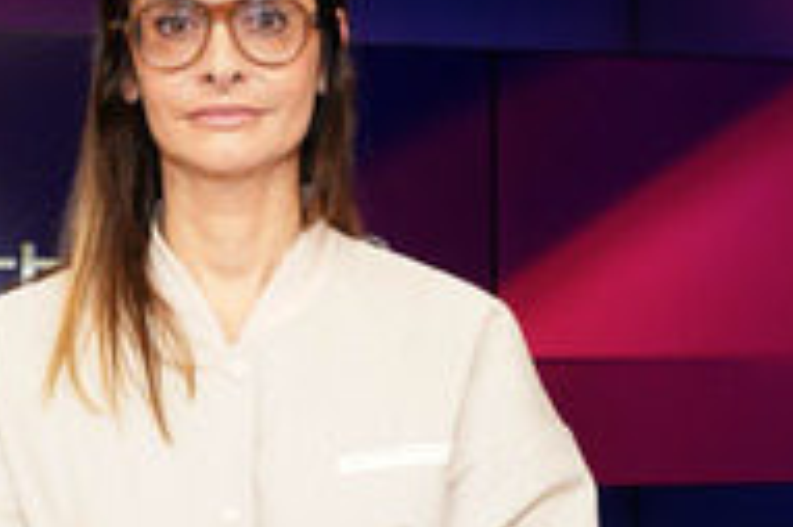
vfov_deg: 19.0
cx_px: 247
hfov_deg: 28.2
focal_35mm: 71
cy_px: 390
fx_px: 1563
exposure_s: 1/125
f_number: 5
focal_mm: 30
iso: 2000
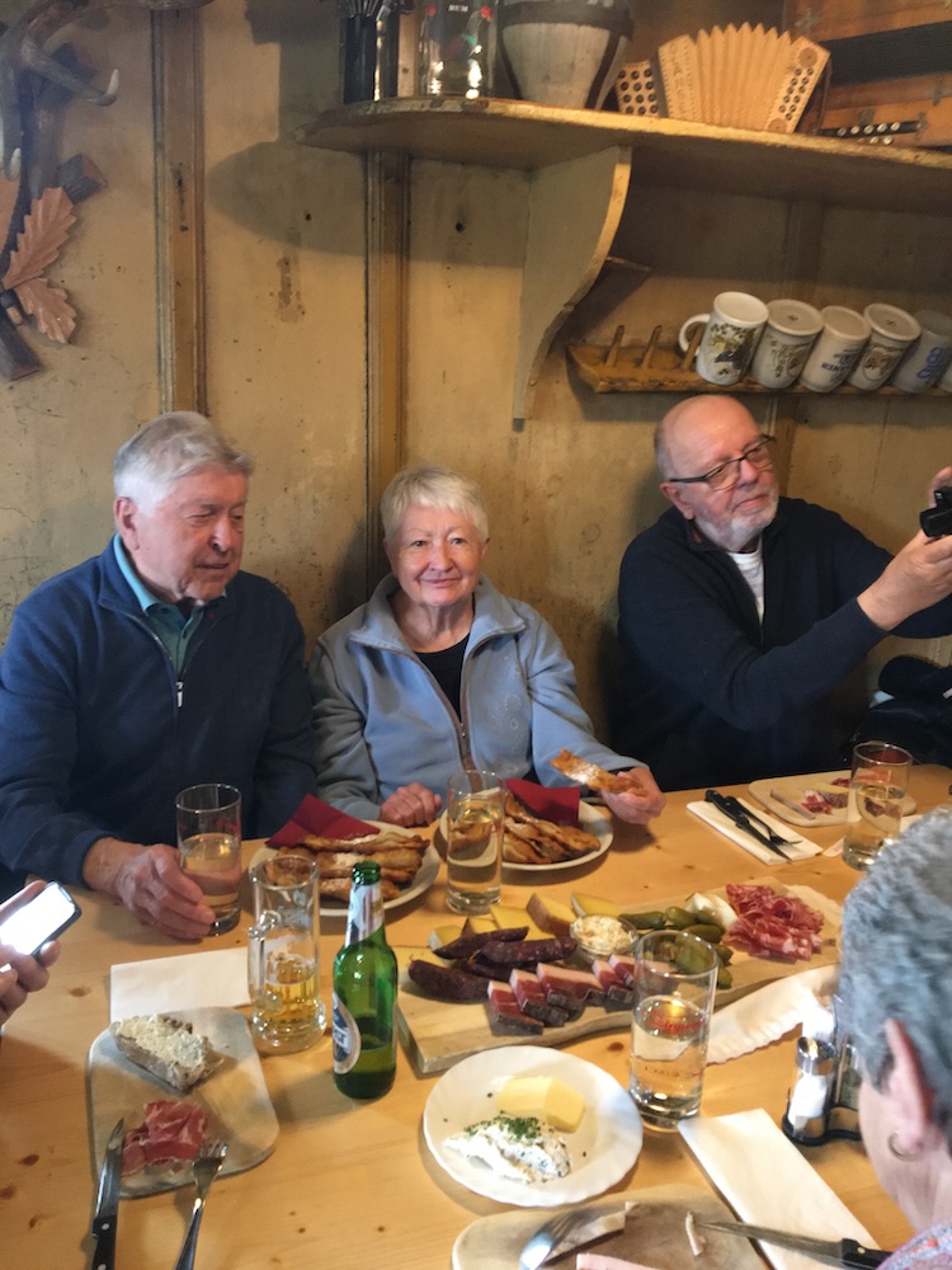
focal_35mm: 29
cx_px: 476
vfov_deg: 61.7
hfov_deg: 48.2
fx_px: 1063
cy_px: 635
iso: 250
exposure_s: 1/33
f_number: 2.2
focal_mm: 4.15
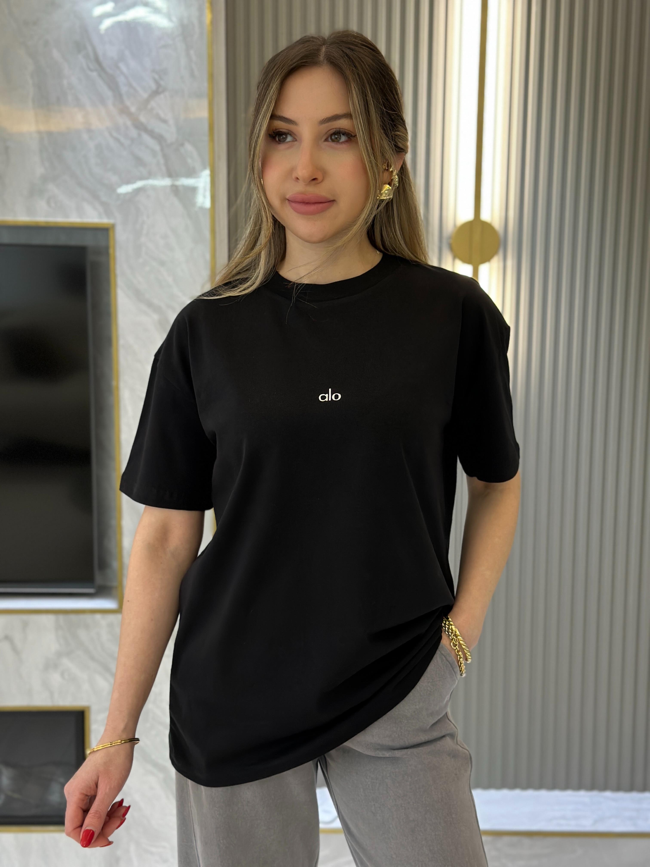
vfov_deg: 39.7
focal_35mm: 48
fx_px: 1202
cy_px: 434
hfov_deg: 30.3
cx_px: 325
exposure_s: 1/50
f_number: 1.78
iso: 200
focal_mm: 6.86
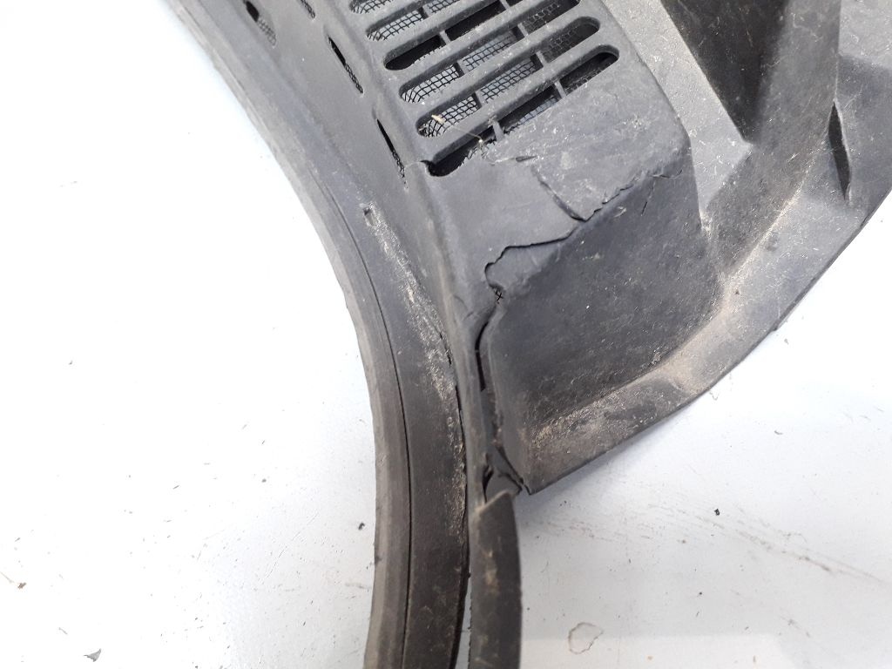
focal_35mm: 27
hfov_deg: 65.3
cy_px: 334
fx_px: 696
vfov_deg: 51.4
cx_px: 446
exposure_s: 1/25
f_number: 1.9
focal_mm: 3.6
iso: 160
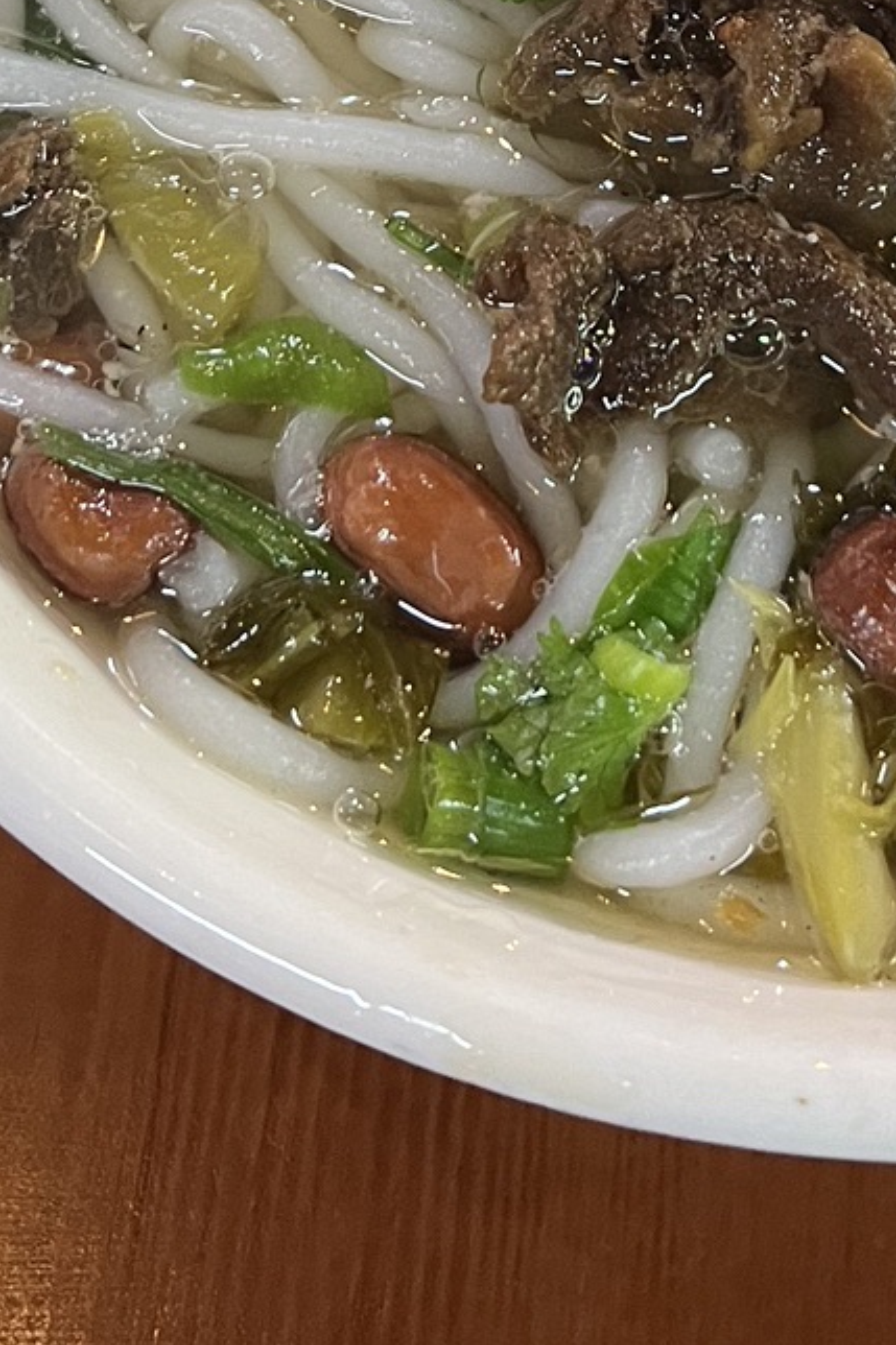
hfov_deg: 16.2
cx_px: 660
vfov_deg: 22.7
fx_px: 3137
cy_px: -173
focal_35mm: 84
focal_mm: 5.1
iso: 200
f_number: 1.6
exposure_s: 1/60
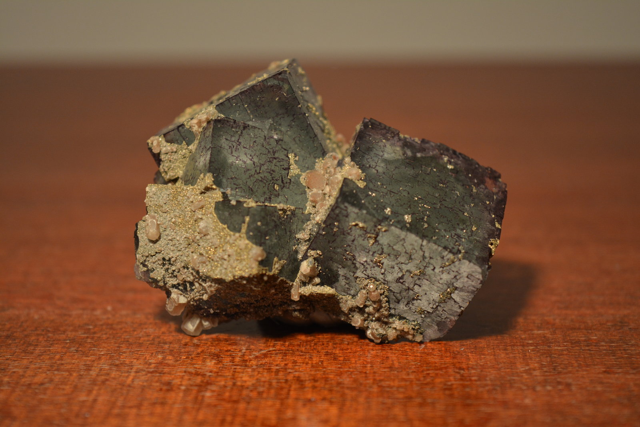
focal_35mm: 82
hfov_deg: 24.6
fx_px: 1467
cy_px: 214
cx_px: 320
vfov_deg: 16.6
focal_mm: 55
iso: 720
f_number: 5.6
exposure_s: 1/60
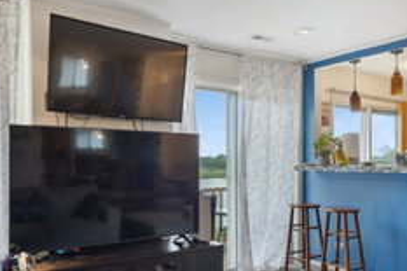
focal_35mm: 35
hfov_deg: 54.5
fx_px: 395
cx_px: 196
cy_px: 173
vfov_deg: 37.5
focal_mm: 17
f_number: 8
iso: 400
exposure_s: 1/10
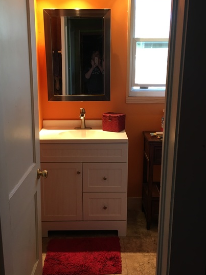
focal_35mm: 36
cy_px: 131
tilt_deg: -13.8
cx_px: 101
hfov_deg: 39.7
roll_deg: +0.4
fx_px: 286
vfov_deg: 51.3
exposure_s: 1/30
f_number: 2.2
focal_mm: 4.15
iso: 80
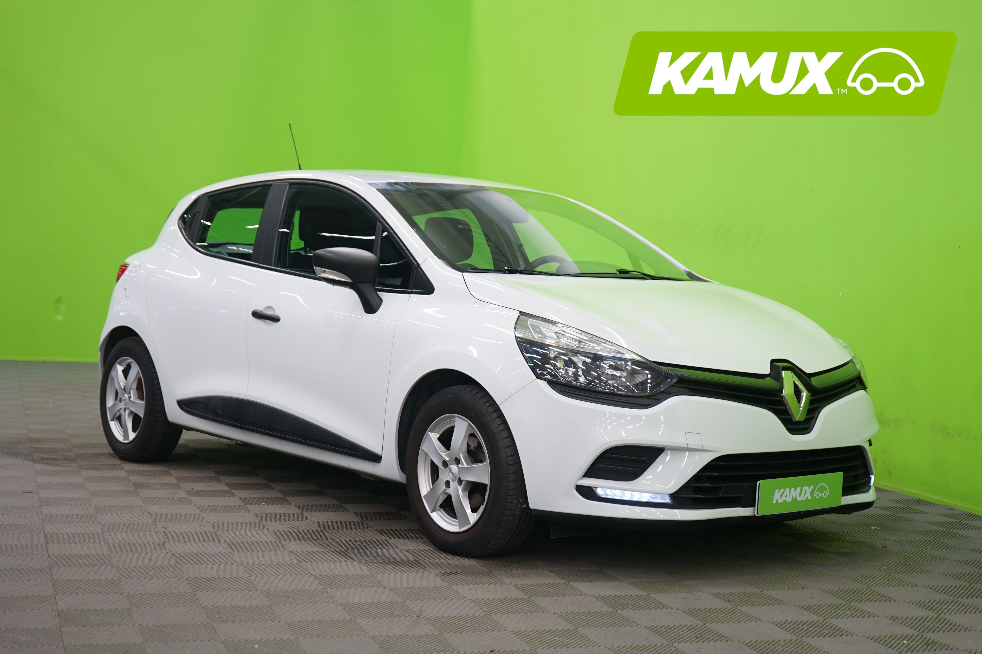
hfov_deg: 37.5
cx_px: 491
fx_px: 1446
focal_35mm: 53
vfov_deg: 25.5
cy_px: 327
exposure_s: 1/8
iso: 400
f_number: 5
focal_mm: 53
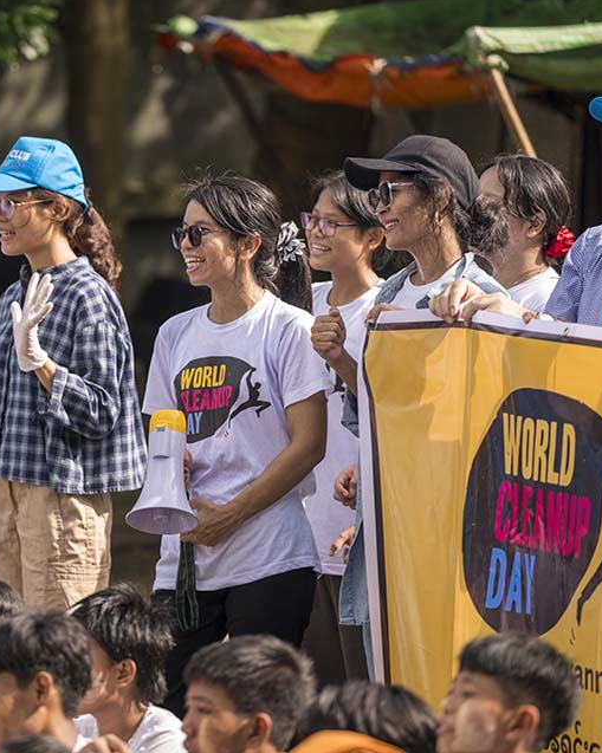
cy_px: 376
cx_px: 160
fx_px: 6307
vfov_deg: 6.8
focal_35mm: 283
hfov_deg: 5.5
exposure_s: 1/800
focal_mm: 200
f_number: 2.8
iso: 160
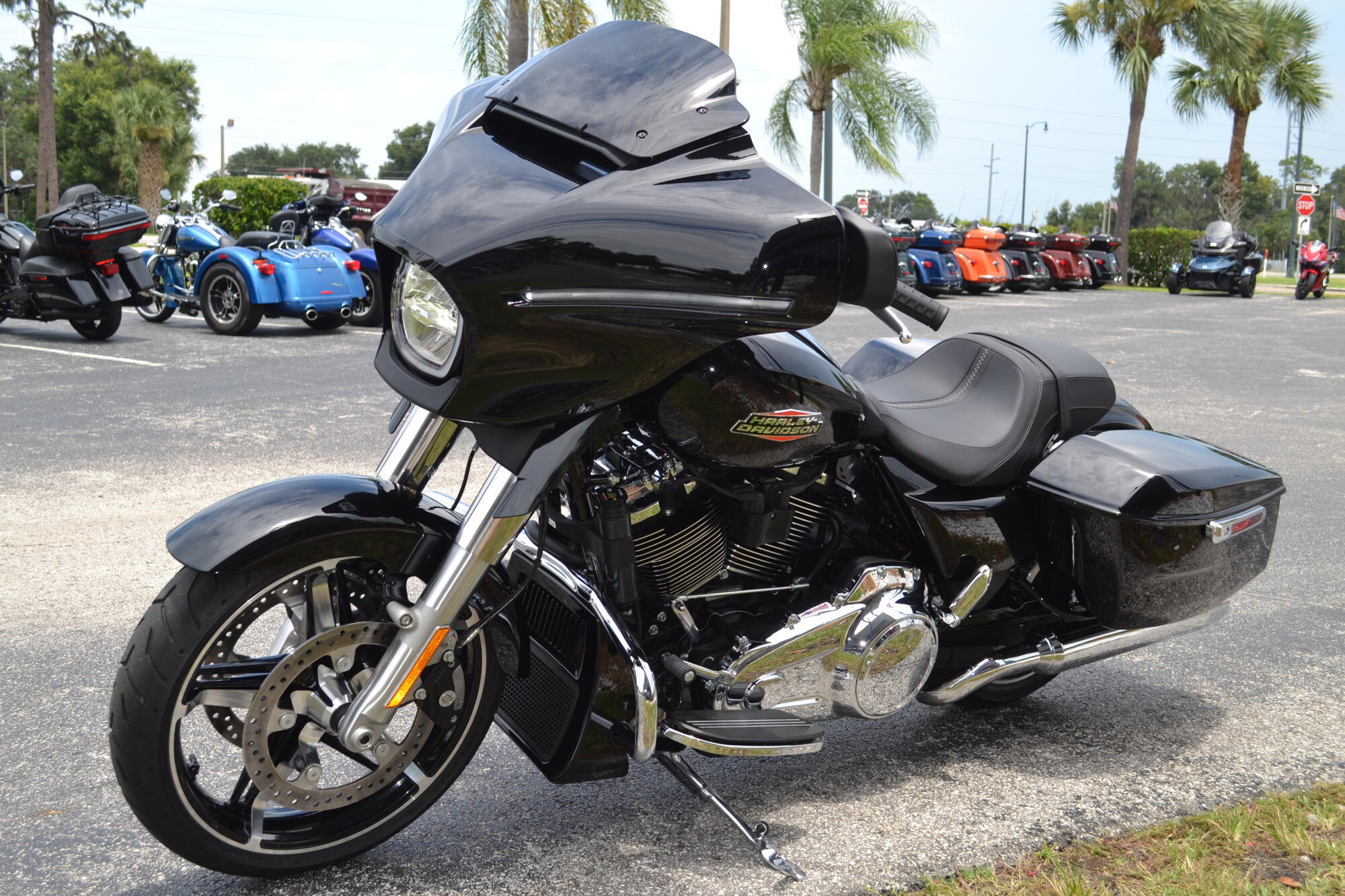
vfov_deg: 34.2
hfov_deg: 49.6
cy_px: 448
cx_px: 672
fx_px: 1457
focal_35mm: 39
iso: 100
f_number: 6.3
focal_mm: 26
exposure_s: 1/200
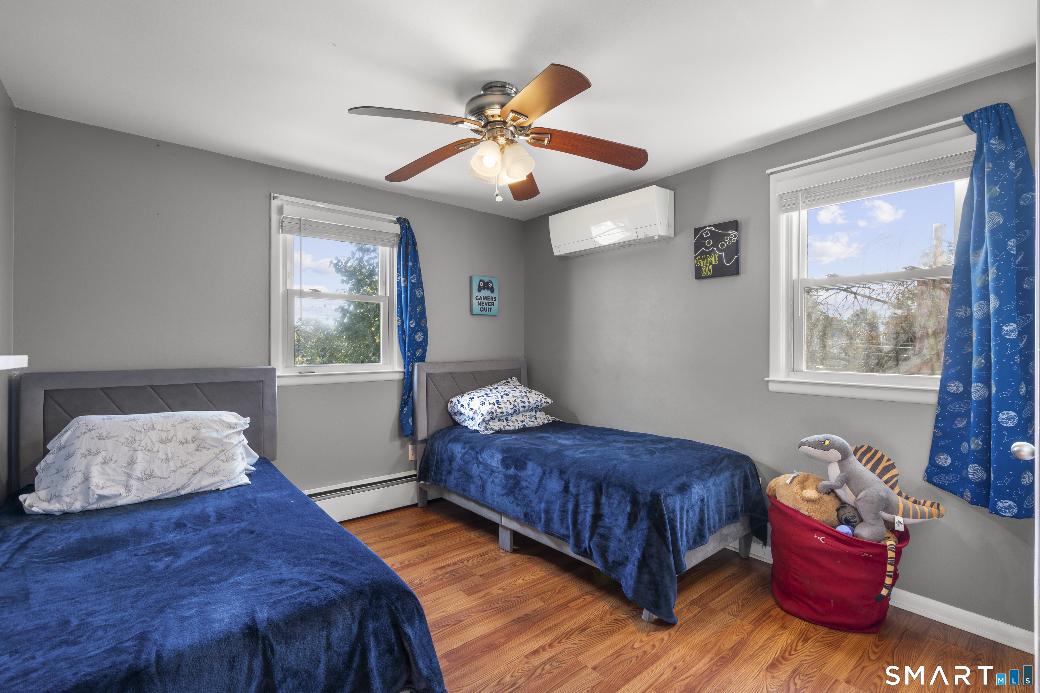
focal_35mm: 16
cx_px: 520
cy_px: 346
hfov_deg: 96.7
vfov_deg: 73.7
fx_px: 462
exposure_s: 2.5
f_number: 9
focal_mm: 16
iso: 200
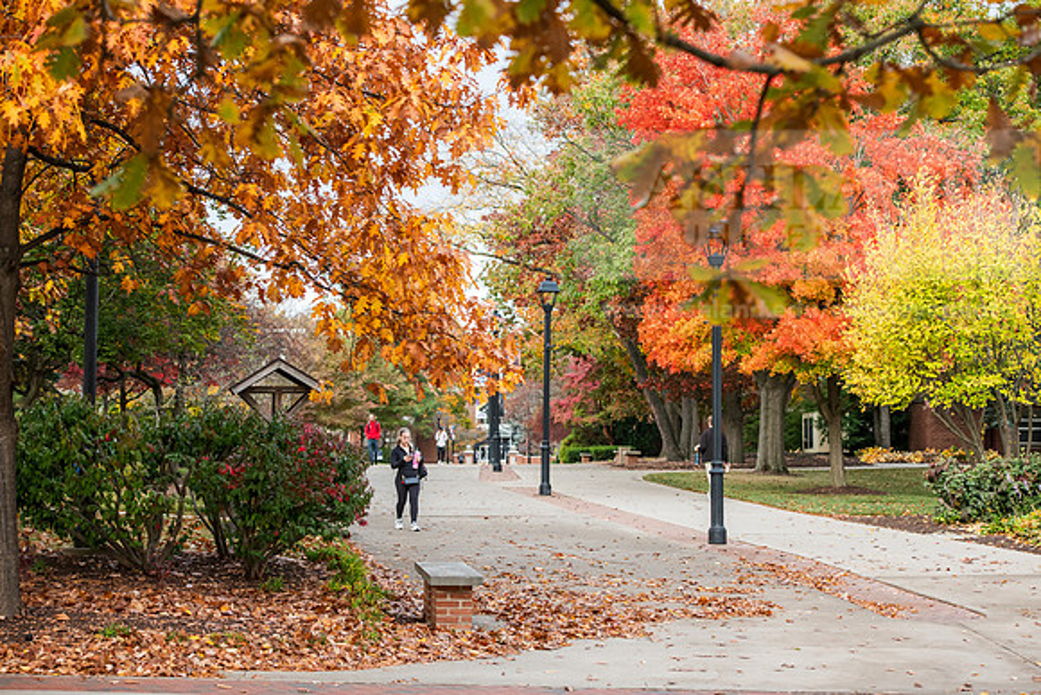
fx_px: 2169
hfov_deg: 27.0
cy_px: 348
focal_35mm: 75
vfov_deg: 18.2
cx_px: 520
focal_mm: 75
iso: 500
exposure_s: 1/320
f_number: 4.5
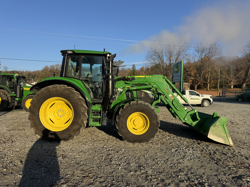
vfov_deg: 56.8
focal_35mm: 24
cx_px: 125
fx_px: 173
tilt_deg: +1.1
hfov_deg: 71.6
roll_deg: -0.8
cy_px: 94
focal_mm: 6.76
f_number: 1.78
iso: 80
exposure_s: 1/3096
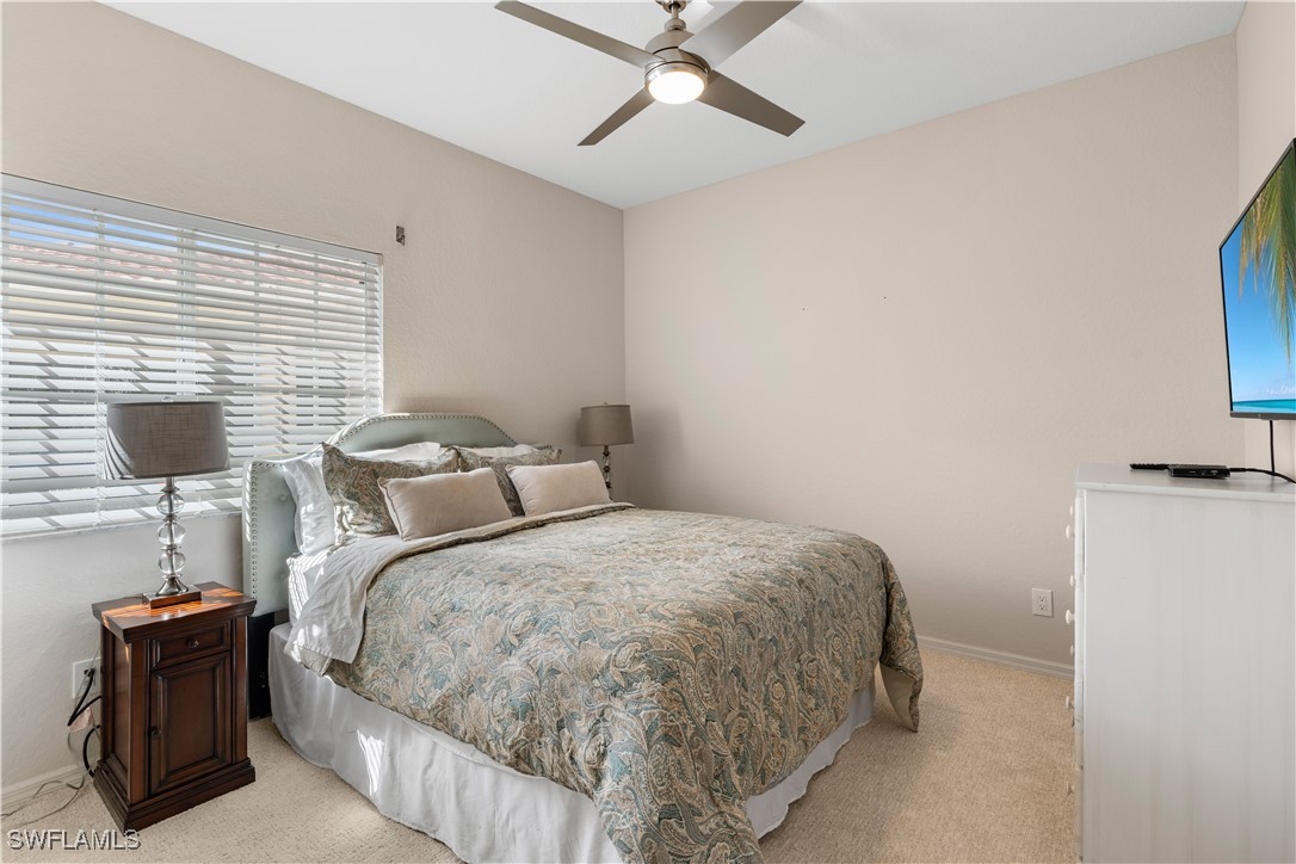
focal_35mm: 16
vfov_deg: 73.7
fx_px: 576
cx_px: 648
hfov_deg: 96.7
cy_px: 432
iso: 200
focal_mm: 16
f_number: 9
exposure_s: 1/6
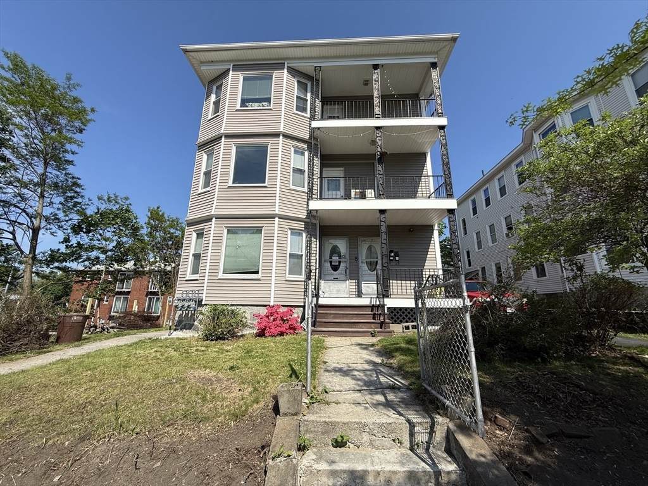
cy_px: 243
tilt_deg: +16.3
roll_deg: -0.8
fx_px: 262
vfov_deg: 85.7
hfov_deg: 102.1
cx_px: 324
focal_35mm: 14
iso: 50
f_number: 2.2
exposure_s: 1/2976
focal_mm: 2.22
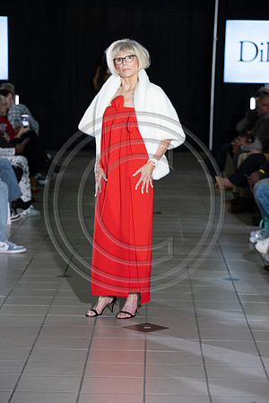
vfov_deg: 18.3
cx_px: 134
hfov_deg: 12.2
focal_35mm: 112
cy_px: 202
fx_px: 1255
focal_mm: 112
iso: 1250
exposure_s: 1/160
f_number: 5
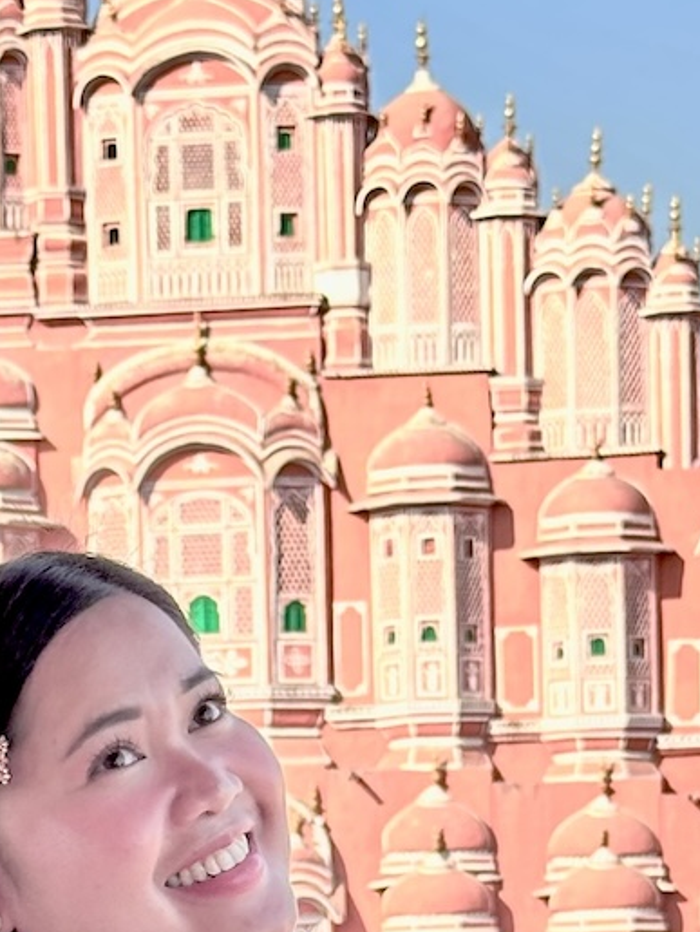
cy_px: 1191
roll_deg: +0.8
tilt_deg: -4.3
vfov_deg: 12.8
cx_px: 114
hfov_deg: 9.9
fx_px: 4012
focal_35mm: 149
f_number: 1.78
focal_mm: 6.86
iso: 64
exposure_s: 1/971
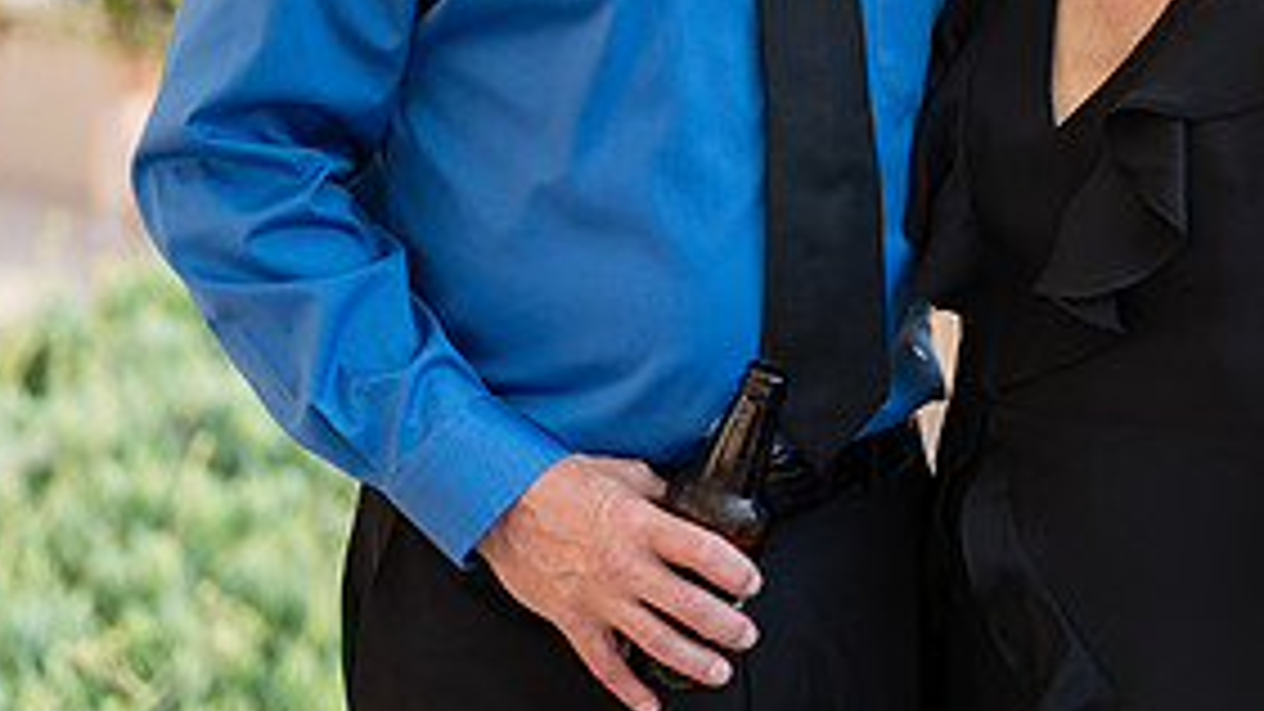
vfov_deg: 11.0
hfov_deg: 19.7
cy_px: -92
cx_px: 949
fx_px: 3619
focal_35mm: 108
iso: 50
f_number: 1.6
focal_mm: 50
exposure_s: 1/800
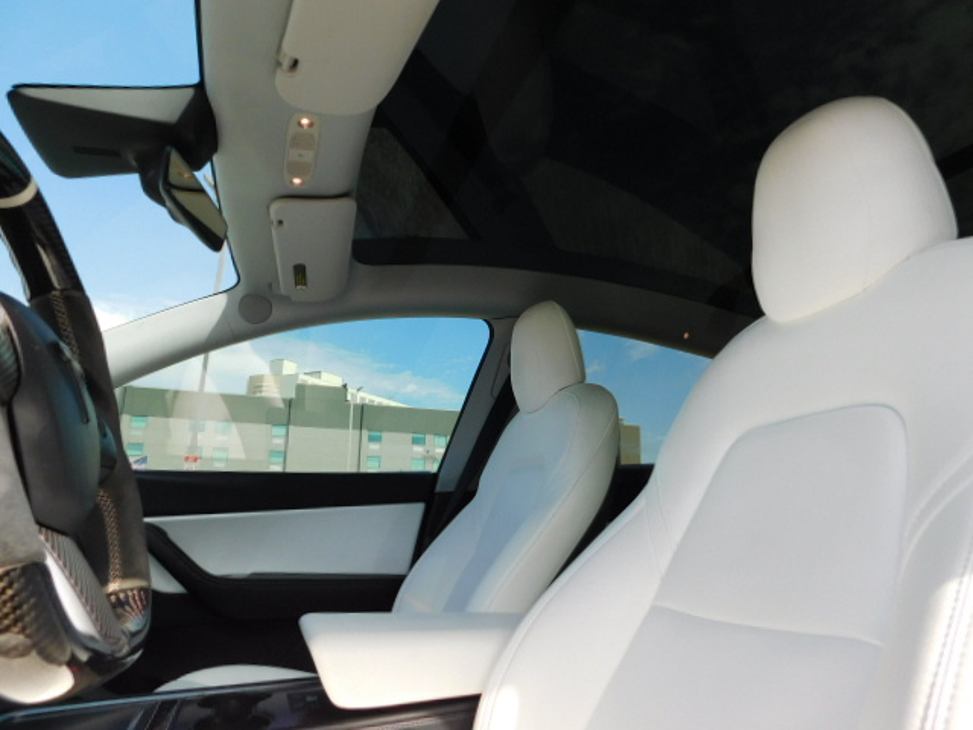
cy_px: 365
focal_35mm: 23
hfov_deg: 73.9
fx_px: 646
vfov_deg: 58.9
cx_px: 486
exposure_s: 1/800
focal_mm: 4
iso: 125
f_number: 3
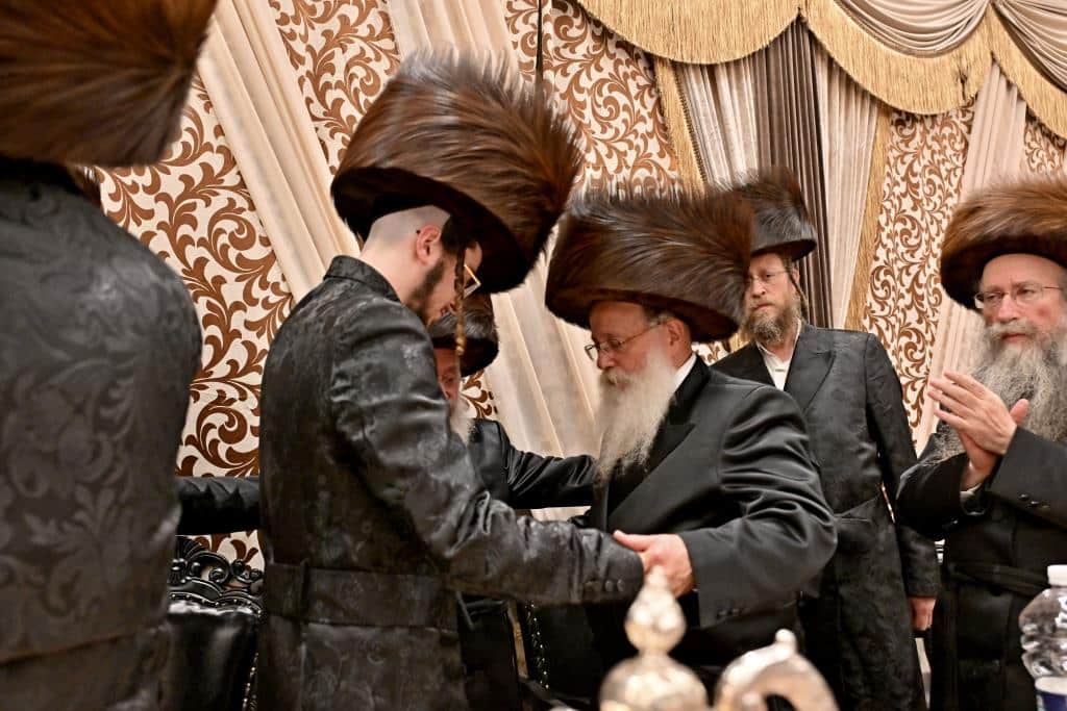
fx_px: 860
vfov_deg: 45.0
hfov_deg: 63.7
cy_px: 356
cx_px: 534
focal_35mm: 29
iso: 1250
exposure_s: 1/200
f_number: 4
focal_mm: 29
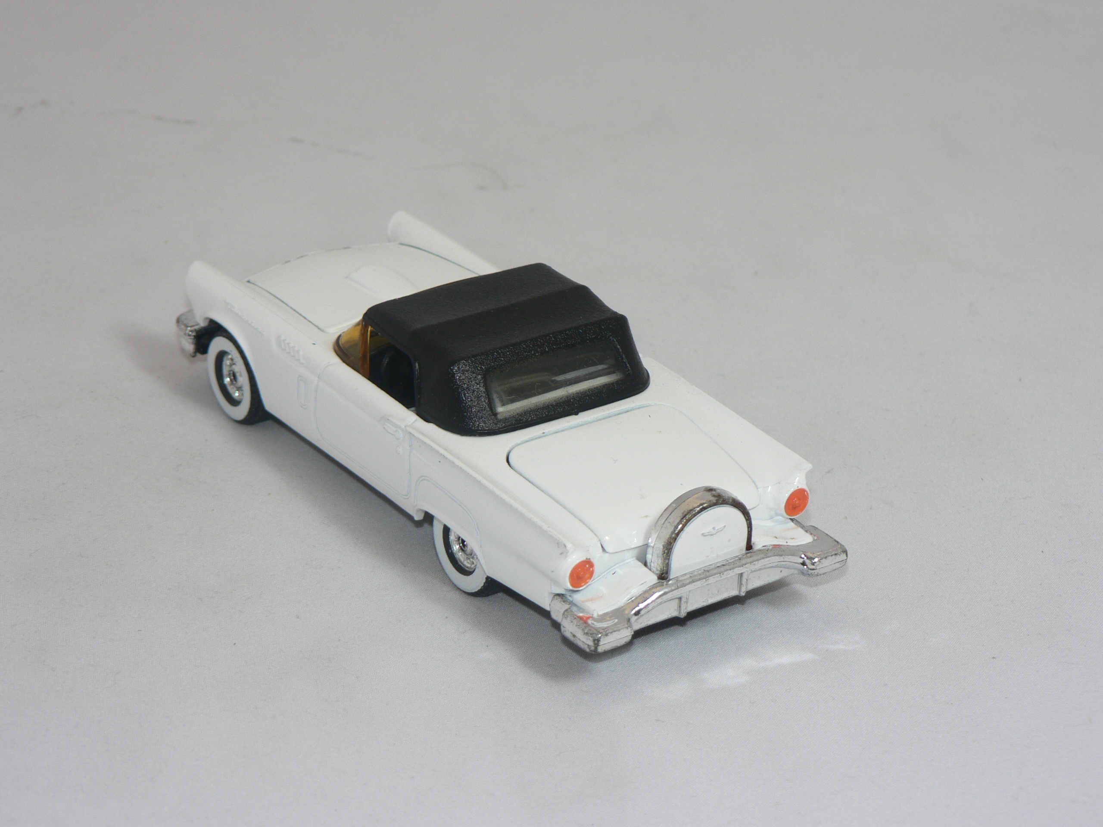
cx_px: 552
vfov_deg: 15.6
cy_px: 414
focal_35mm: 95
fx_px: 3027
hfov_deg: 20.7
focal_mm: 15.8
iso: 80
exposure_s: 1/60
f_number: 3.2
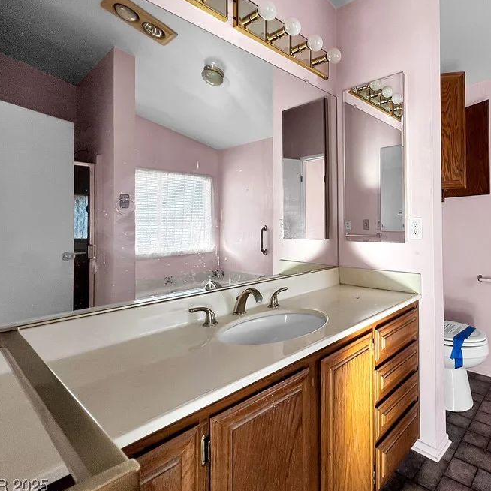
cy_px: 214
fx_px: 289
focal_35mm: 18
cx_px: 357
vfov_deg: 80.3
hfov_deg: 75.9
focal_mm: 1.57
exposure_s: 1/99
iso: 160
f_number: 1.8
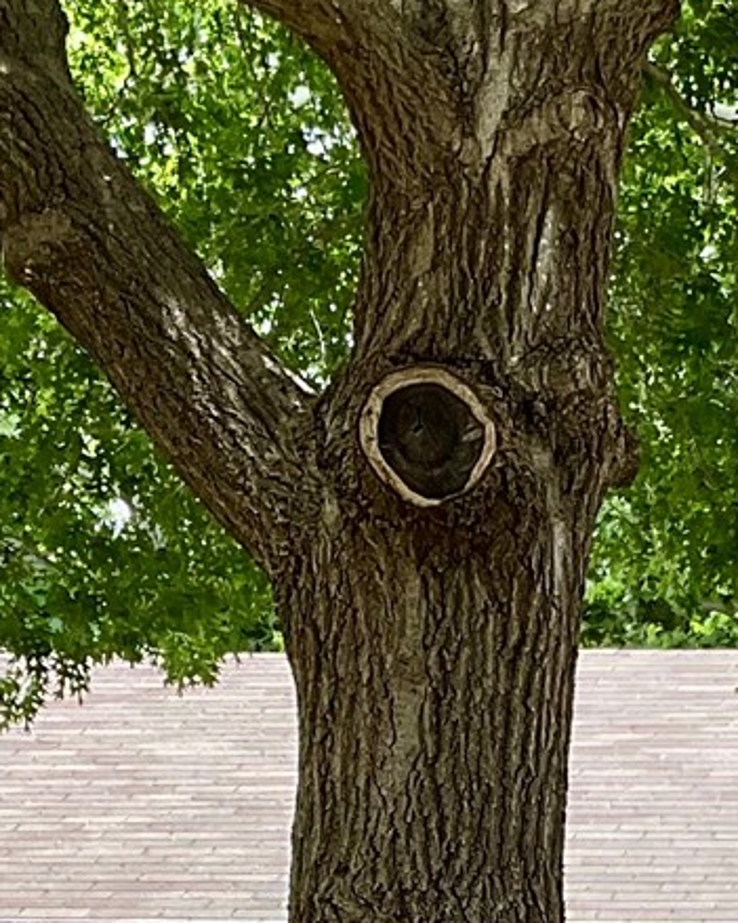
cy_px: 1247
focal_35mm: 132
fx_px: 3605
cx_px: 671
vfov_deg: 13.9
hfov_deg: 11.6
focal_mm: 3
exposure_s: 1/386
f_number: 1.8
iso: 16
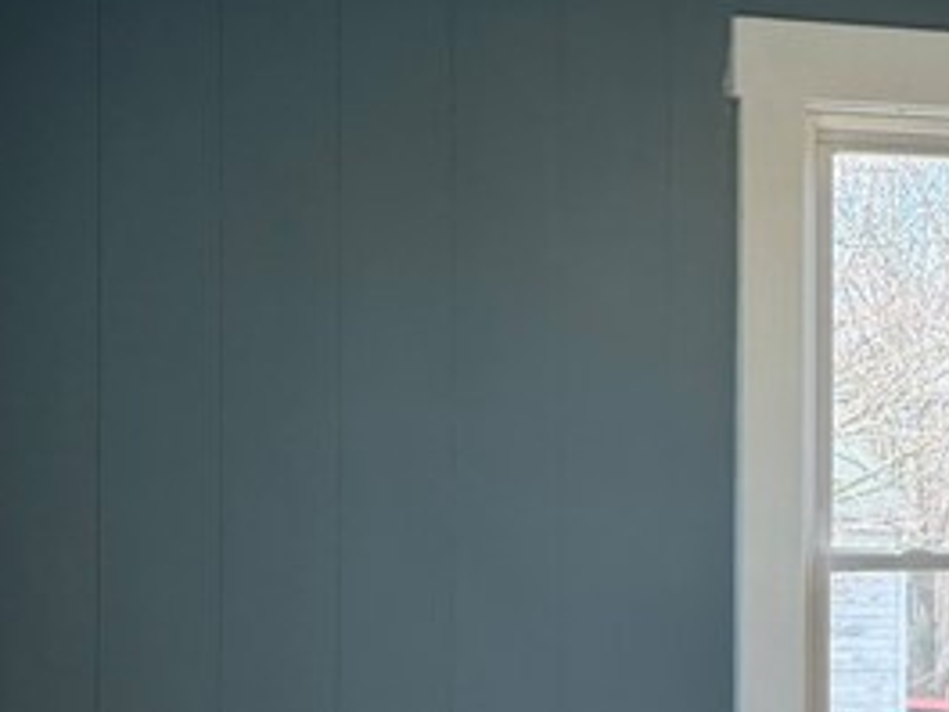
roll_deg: -0.7
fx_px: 2550
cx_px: 1003
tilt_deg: -0.3
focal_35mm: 93
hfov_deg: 20.3
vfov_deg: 15.9
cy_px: 449
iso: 125
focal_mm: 6.76
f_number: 1.78
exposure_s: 1/240
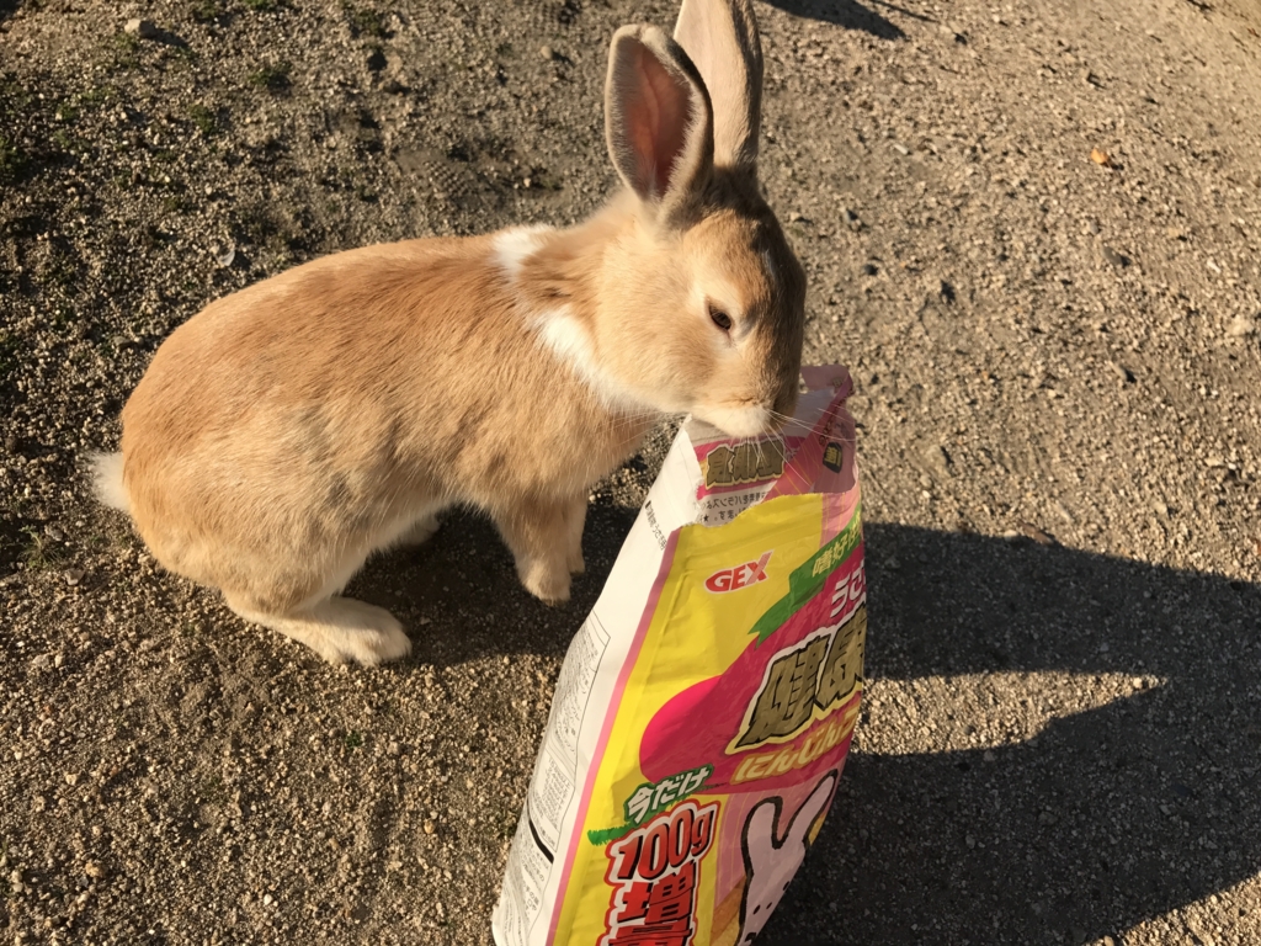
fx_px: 1020
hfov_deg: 63.4
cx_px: 630
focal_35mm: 28
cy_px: 473
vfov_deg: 49.7
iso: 20
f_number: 1.8
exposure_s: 1/1880
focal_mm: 3.99
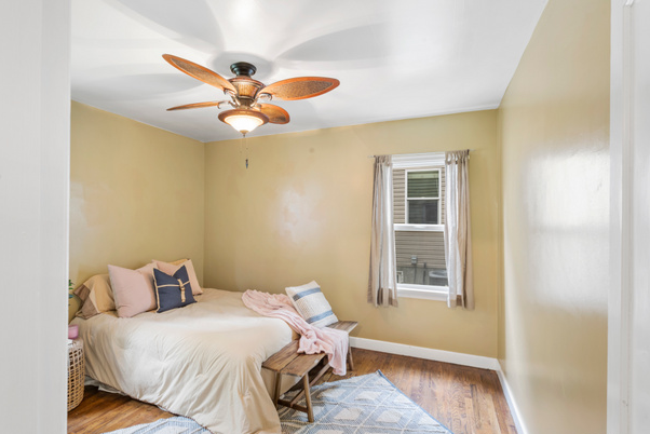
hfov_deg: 93.2
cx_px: 314
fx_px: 307
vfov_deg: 70.5
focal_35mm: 17
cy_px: 222
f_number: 11
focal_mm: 16
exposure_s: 1/1.67
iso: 400
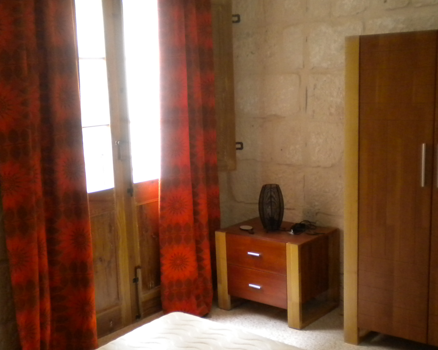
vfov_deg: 32.0
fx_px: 609
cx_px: 214
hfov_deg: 39.5
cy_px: 209
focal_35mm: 47
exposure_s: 1/30
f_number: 3.1
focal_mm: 6.3
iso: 400
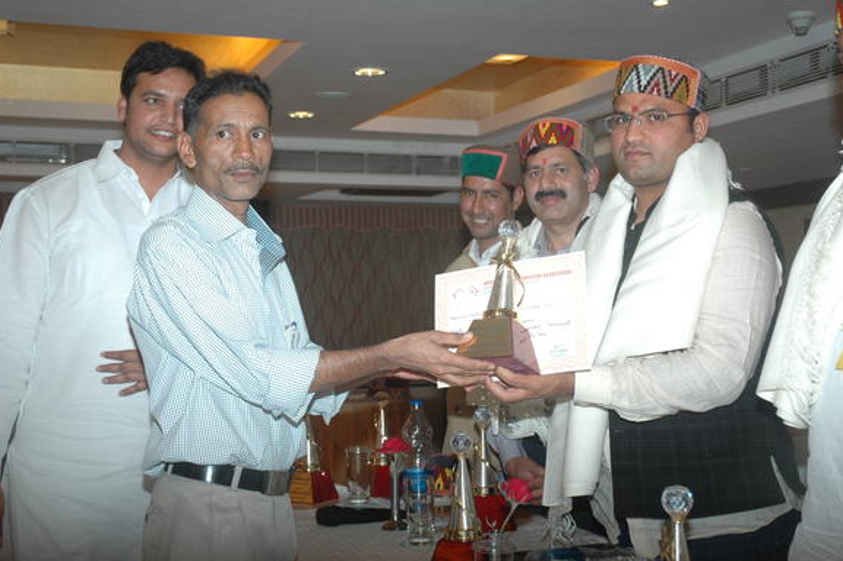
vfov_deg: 25.5
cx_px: 419
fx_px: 1240
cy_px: 272
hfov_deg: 37.5
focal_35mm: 53
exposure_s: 1/60
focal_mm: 34
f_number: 4.2
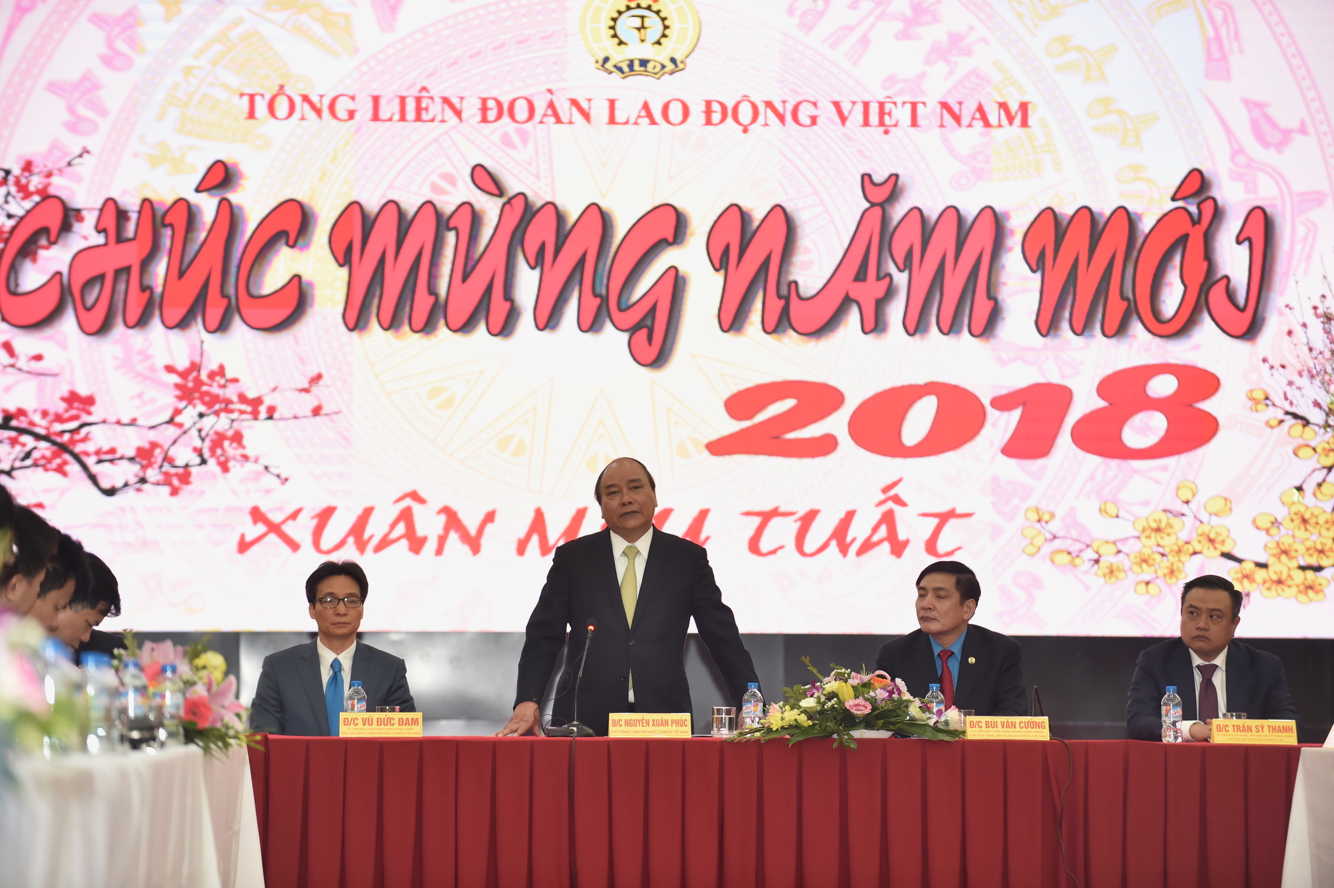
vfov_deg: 9.8
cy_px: 444
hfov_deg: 14.7
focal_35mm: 140
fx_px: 5185
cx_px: 667
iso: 1600
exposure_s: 1/125
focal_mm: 140
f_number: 3.2
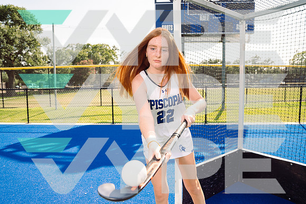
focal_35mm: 24
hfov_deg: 73.7
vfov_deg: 53.2
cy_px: 102
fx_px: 204
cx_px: 153
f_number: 5
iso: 100
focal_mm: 24
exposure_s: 1/250
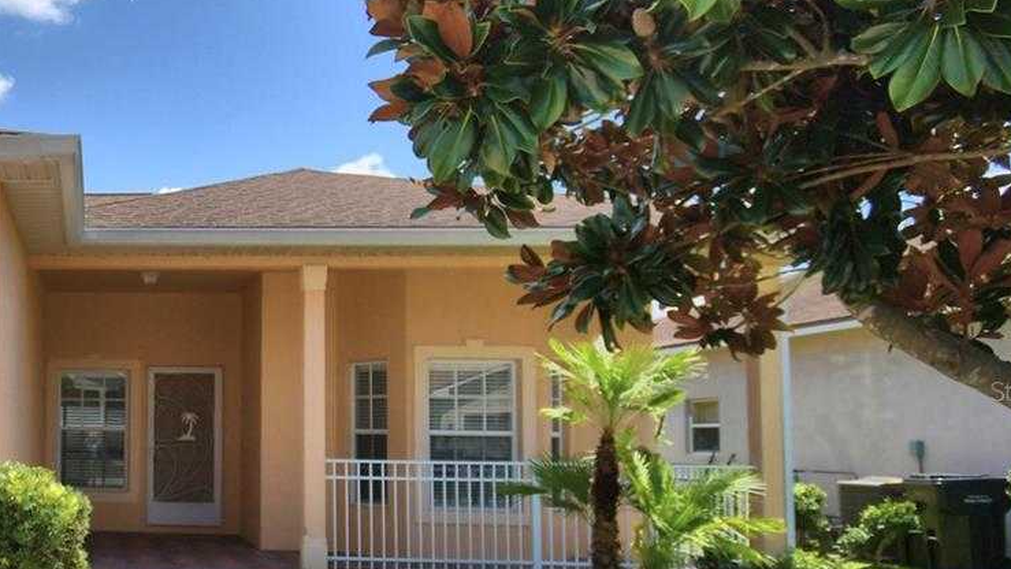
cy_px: 391
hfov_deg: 48.6
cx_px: 18
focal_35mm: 34
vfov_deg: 34.3
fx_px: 912
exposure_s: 1/1250
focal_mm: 10
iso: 100
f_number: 4.5
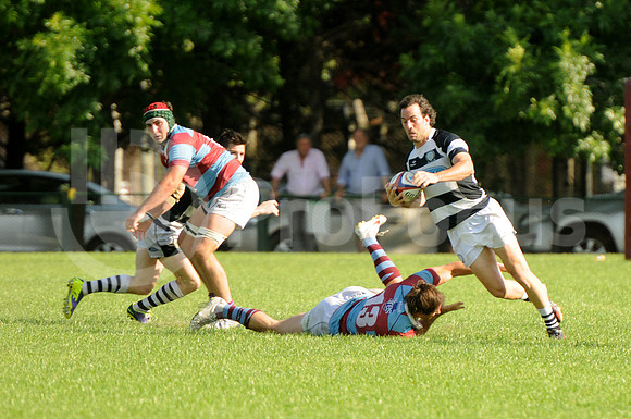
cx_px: 316
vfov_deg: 3.4
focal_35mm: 405
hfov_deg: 5.1
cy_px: 210
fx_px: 7089
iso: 320
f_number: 4
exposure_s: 1/500
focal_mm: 270
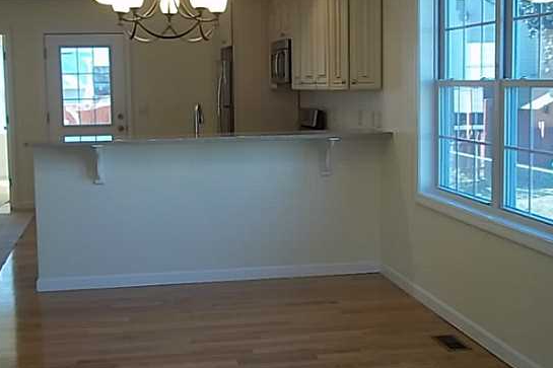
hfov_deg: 36.2
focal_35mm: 55
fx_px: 845
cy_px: 171
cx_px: 261
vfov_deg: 24.6
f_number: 3.1
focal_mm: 6.5
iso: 80
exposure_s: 1/40
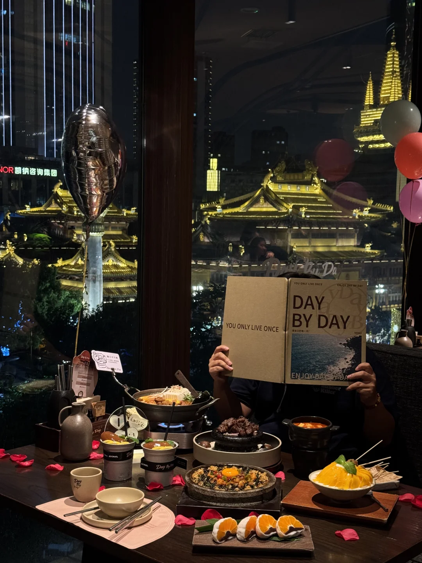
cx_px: 211
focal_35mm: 48
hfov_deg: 30.3
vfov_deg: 39.7
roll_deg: -1.2
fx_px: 780
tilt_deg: -4.9
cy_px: 282
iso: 250
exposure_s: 1/53
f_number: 1.78
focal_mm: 6.76
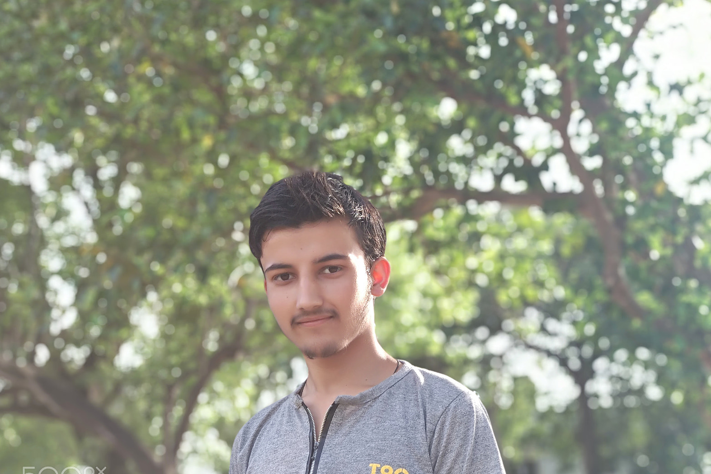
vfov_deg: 24.6
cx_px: 356
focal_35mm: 55
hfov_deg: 36.2
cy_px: 265
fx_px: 1086
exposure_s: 1/100
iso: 100
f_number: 2.6
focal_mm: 5.99
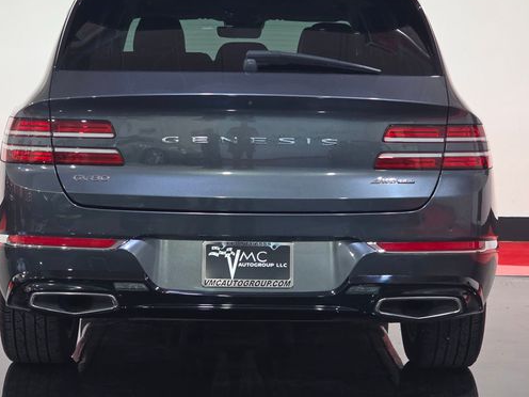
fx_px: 1360
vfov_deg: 16.6
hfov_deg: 22.0
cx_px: 247
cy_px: 159
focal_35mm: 89
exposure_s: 1/60
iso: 250
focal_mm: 7.9
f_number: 2.4
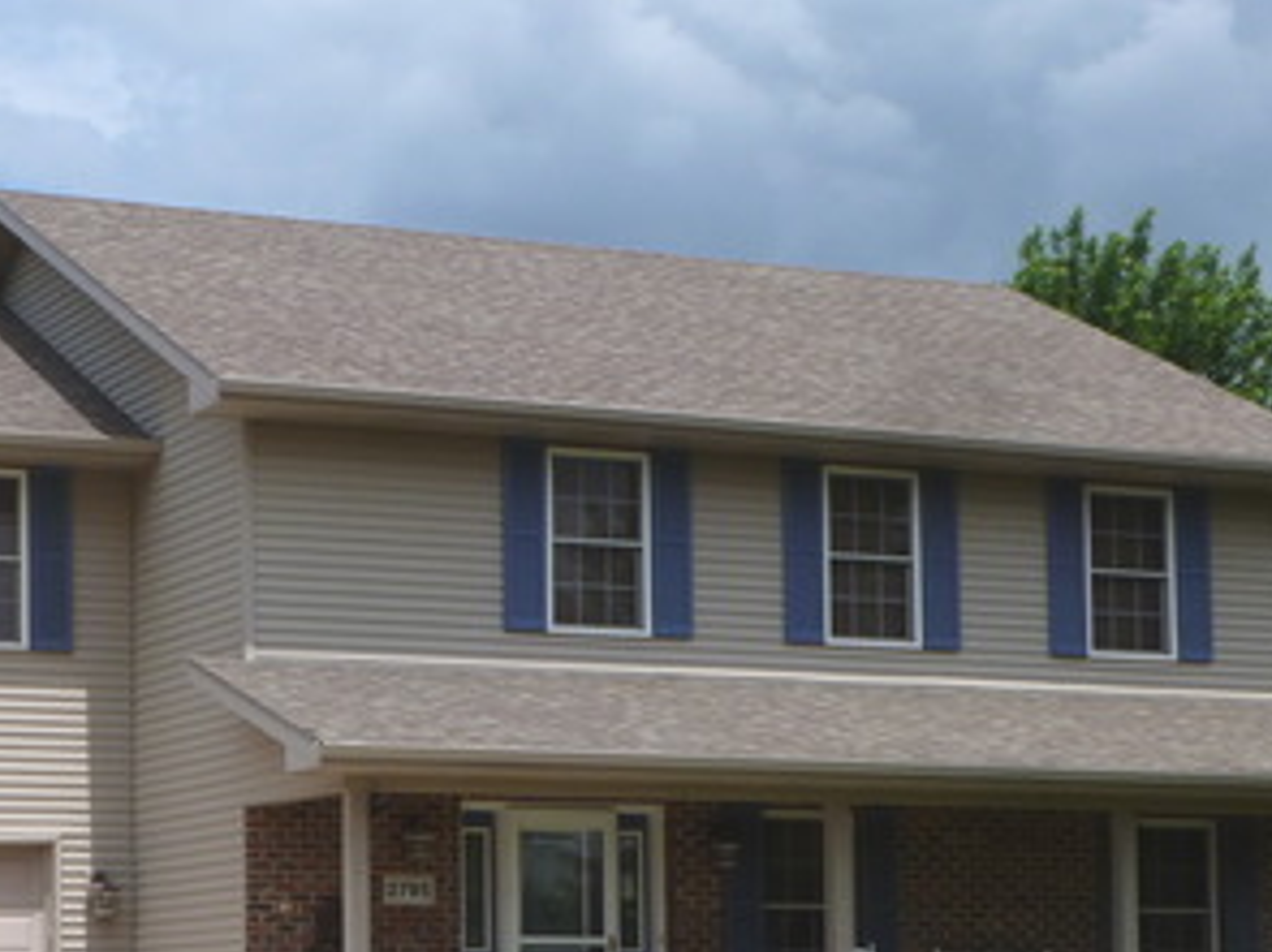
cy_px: 823
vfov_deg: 16.4
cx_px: 194
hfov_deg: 21.6
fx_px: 3269
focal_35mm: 89
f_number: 5.6
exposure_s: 1/640
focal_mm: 7.4
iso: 100
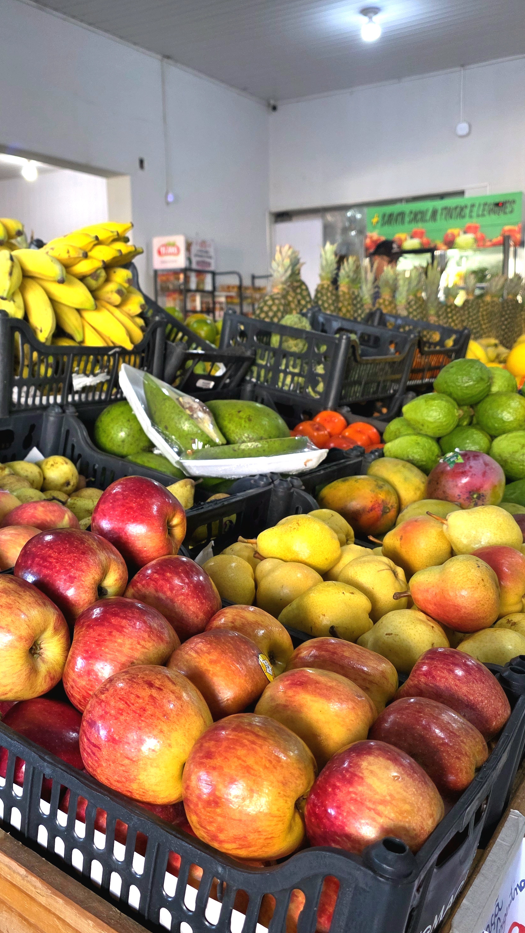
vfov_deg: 58.0
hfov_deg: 34.6
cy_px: 469
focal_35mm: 34
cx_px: 215
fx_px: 842
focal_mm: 6.3
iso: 250
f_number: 1.7
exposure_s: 1/120
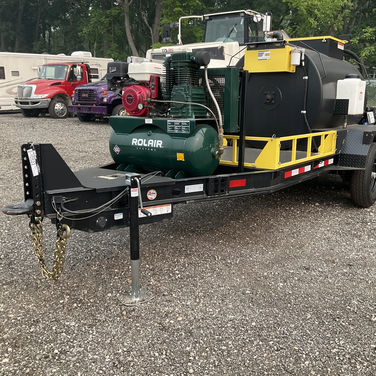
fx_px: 430
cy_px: 185
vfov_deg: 47.2
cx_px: 204
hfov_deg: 47.2
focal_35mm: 35
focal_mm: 3
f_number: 1.8
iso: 25
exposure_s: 1/389
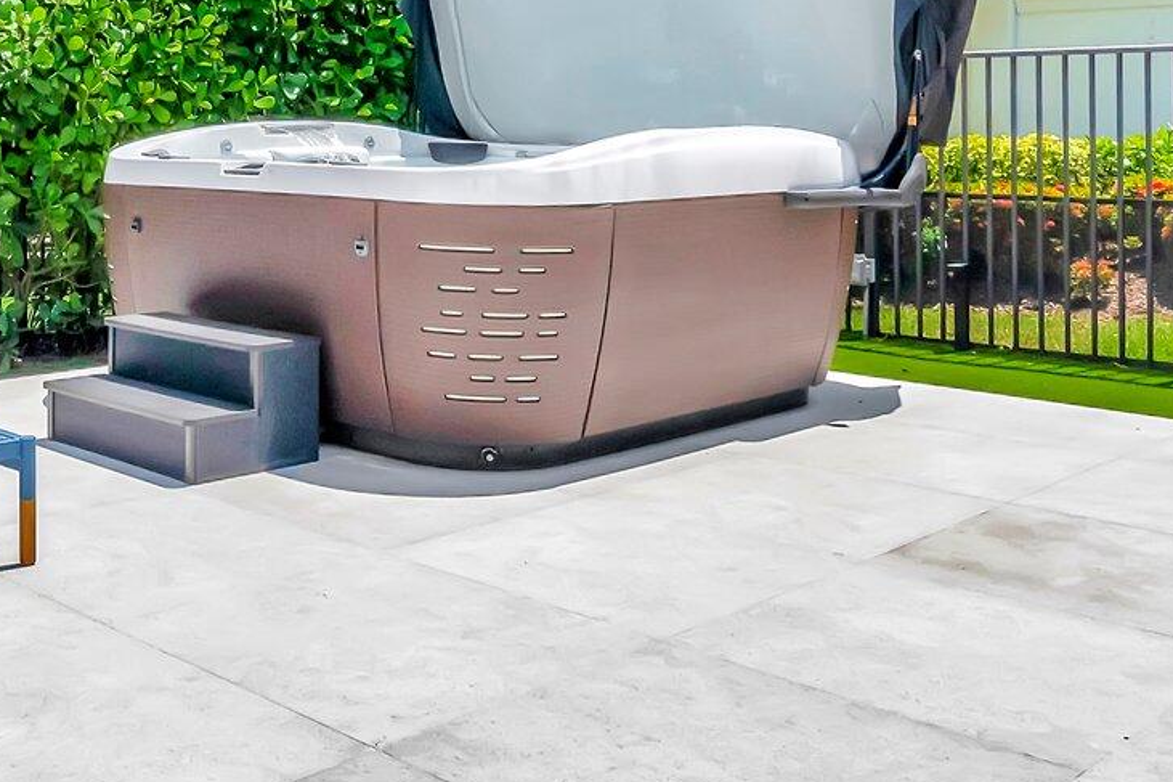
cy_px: 113
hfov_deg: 44.5
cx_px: 258
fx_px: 1368
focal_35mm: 42
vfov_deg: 30.8
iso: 640
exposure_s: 1/4000
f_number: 8
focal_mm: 10
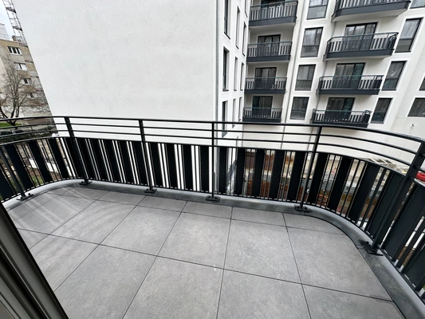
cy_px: 160
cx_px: 212
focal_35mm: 14
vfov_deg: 85.7
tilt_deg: -21.8
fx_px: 172
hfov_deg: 102.1
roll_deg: -0.2
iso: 40
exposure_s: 1/443
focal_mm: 2.22
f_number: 2.2
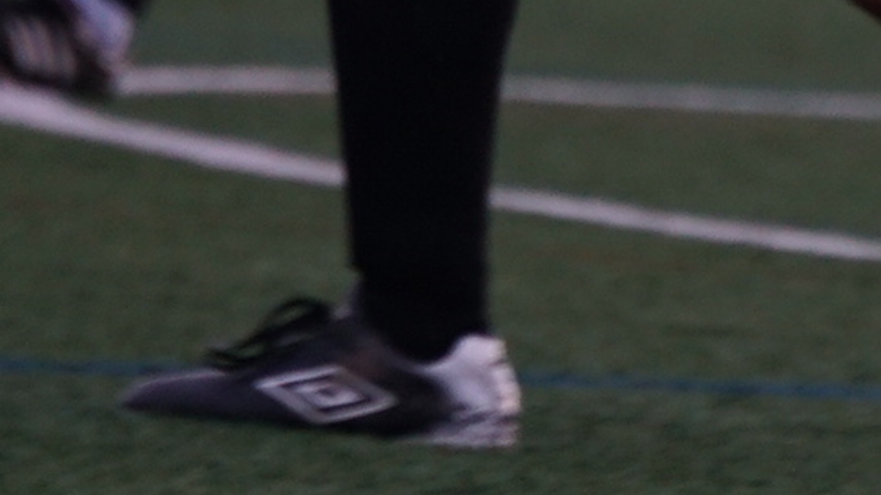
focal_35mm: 1582
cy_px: -202
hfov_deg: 1.4
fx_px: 36947
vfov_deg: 0.8
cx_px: 1472
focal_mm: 210
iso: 640
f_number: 6.3
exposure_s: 1/200
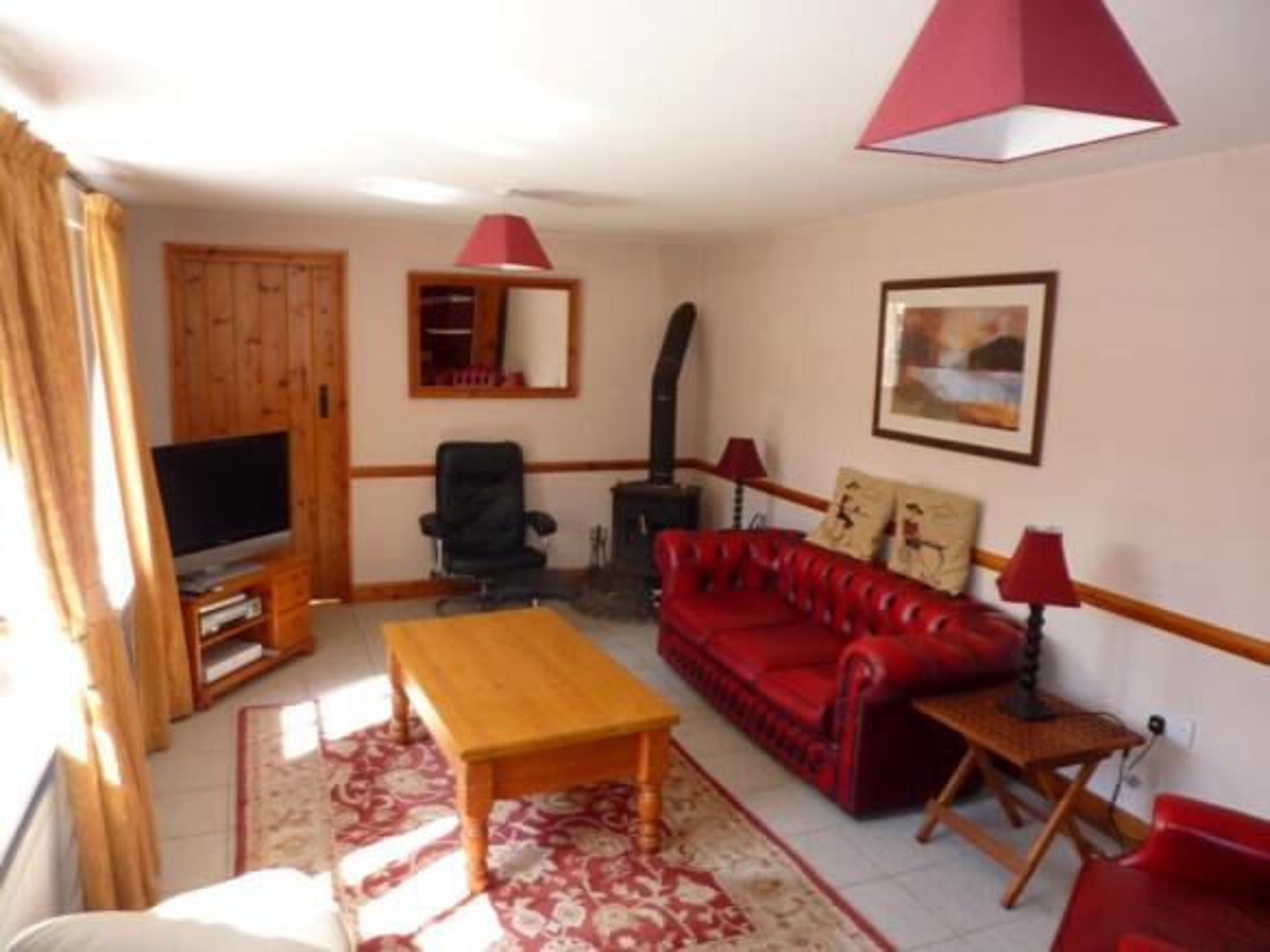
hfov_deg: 69.4
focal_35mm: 25
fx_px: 917
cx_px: 635
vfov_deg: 54.9
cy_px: 476
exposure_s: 1/30
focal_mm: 4.1
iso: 100
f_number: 3.3
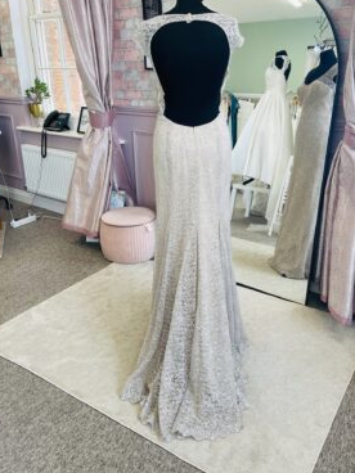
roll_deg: +1.8
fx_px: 397
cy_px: 215
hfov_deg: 48.2
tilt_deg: -19.3
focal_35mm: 29
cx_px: 190
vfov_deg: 61.6
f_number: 1.6
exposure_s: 1/121
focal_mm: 5.1
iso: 50
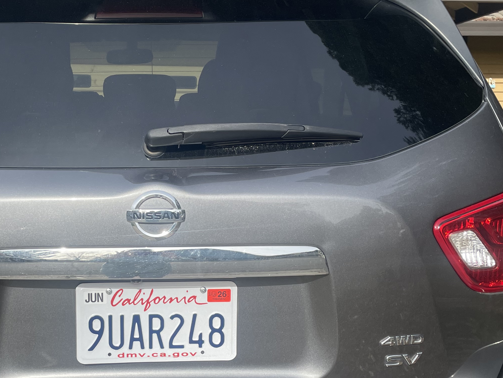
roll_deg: -0.1
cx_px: 145
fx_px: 756
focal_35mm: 52
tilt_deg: -8.7
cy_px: 256
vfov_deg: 27.8
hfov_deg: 36.2
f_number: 1.6
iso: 32
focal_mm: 4.2
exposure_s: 1/1453
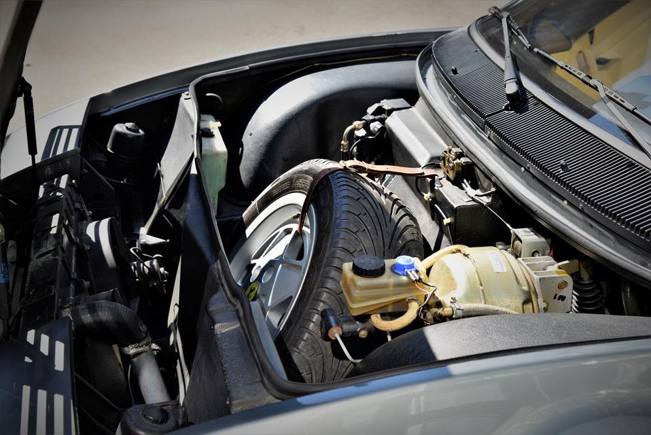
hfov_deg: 36.2
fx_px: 995
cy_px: 218
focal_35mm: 55
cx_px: 326
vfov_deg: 24.7
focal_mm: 55
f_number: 7.1
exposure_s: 1/100
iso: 100
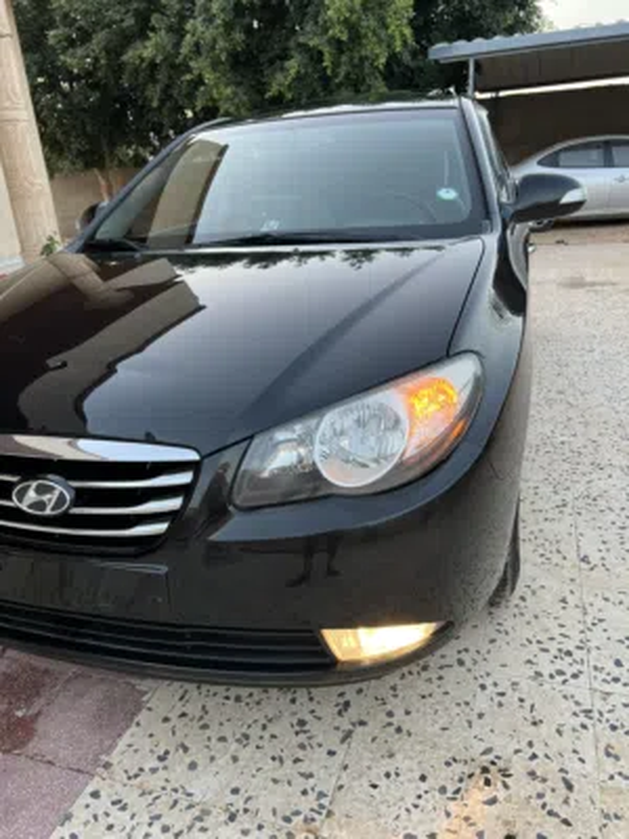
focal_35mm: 26
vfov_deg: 67.3
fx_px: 630
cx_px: 314
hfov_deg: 53.1
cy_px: 420
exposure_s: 1/121
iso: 100
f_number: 1.5
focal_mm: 5.7
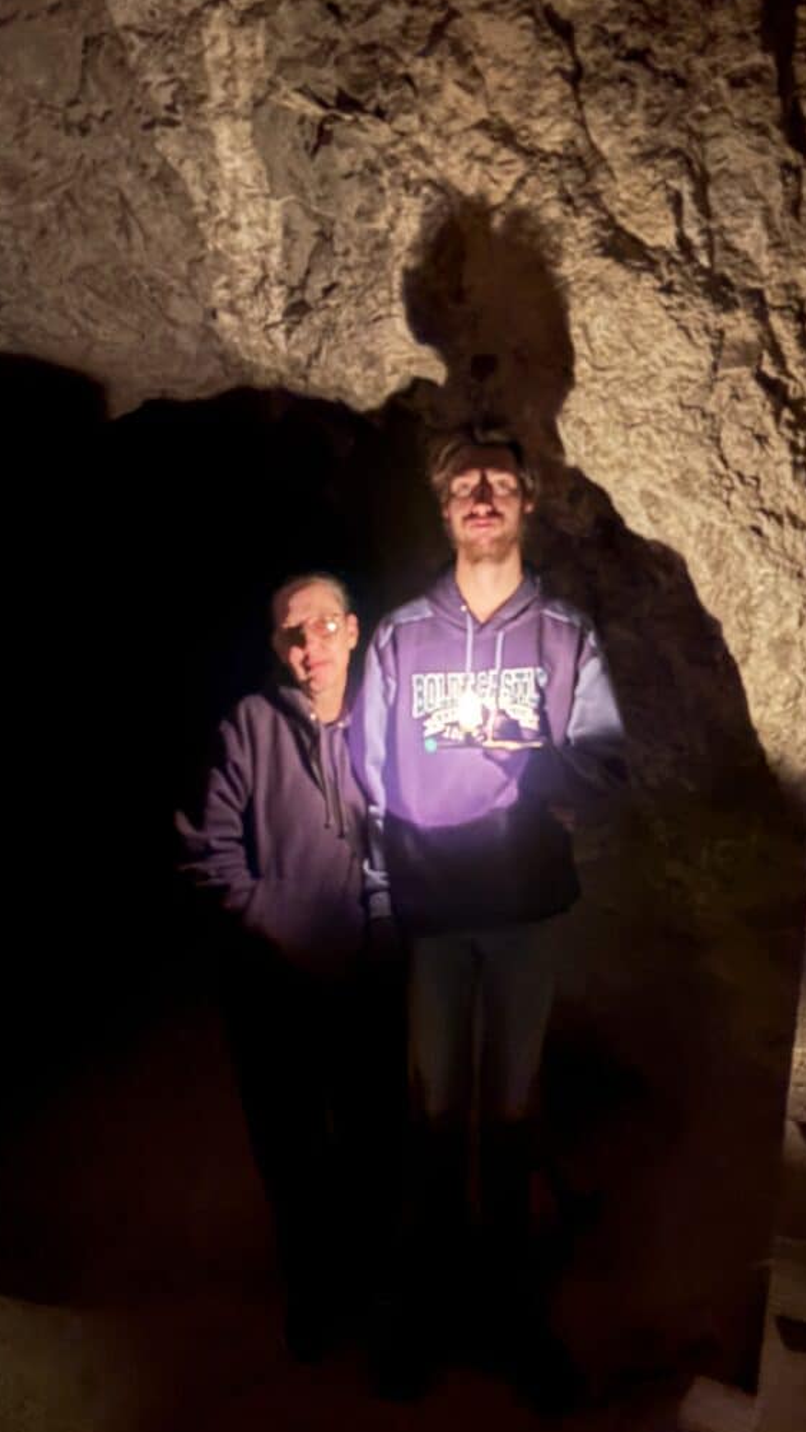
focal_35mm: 29
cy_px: 720
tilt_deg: -5.0
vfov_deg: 66.1
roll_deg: +0.1
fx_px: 1101
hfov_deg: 40.2
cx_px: 448
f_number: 1.6
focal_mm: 5.96
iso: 4000
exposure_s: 1/5
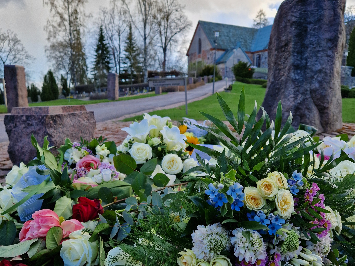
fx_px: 236
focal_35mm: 23
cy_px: 133
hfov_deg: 73.9
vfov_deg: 58.9
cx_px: 178
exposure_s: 1/455
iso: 50
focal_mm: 5.4
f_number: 1.8
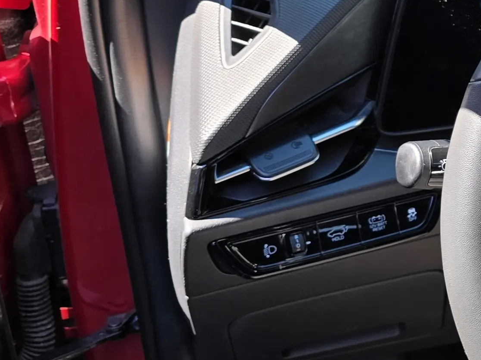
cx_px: 716
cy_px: 37
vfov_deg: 18.4
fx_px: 1097
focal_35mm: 79
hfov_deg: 21.0
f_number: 1.7
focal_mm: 6.3
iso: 25
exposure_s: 1/180
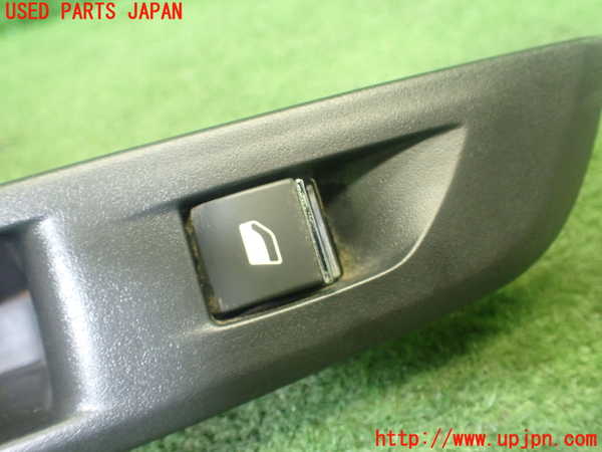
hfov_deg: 60.0
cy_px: 226
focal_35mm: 30
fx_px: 522
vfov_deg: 46.8
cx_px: 301
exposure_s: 1/80
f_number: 2.3
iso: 800
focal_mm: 5.4
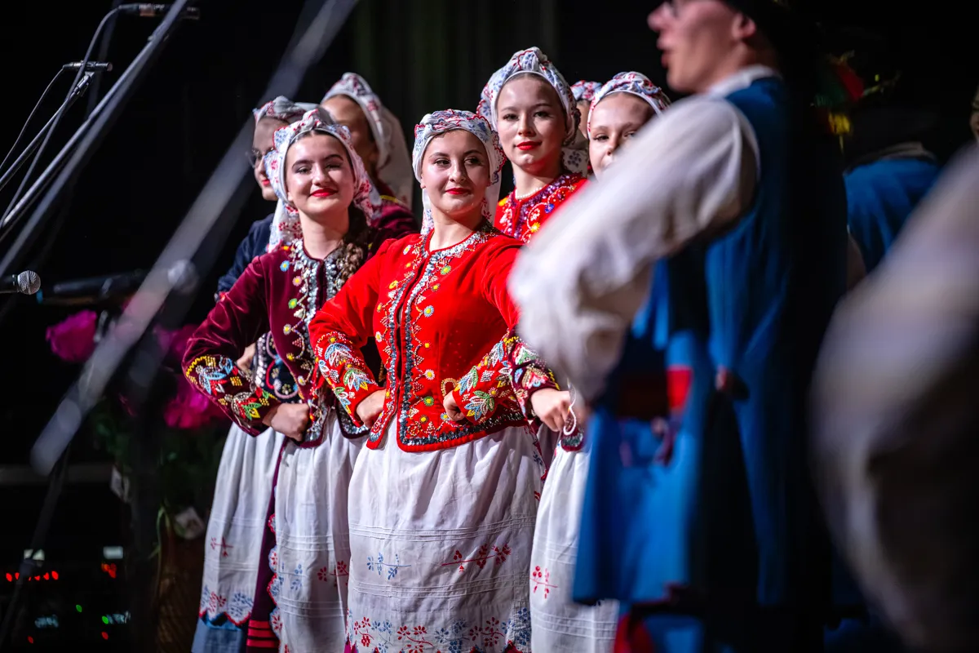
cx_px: 490
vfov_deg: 6.9
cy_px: 326
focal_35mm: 200
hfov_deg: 10.3
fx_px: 5438
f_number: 2.8
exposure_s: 1/800
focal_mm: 200
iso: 4000
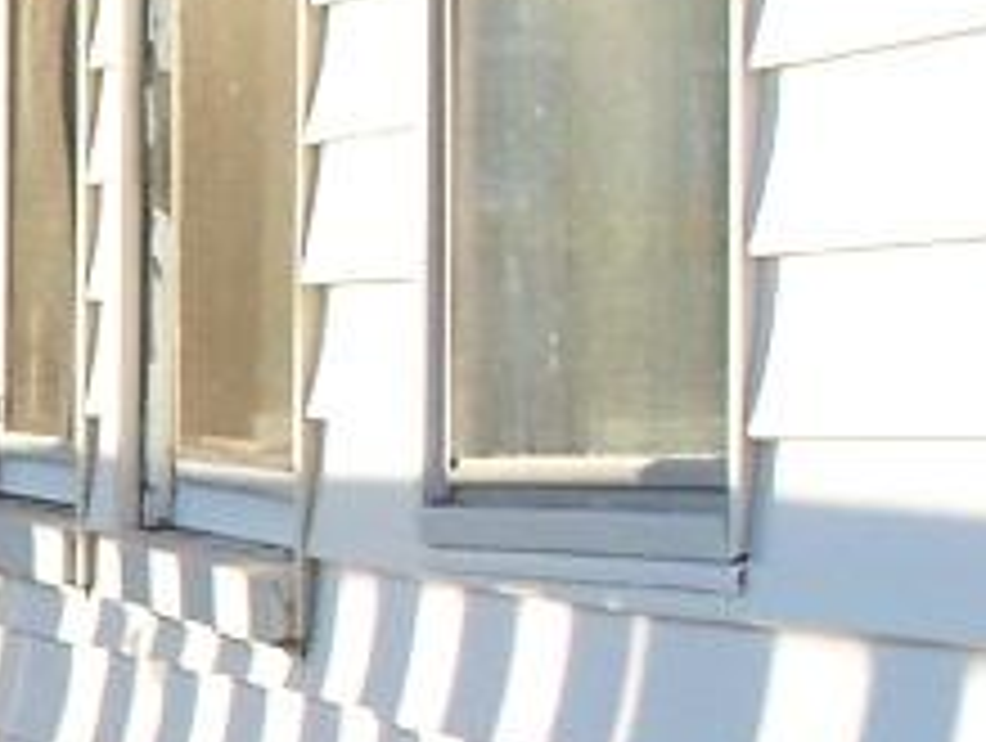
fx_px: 5991
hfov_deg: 8.9
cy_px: 1012
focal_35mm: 210
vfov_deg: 7.0
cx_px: -905
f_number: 2.8
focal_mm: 7.54
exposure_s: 1/320
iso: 80
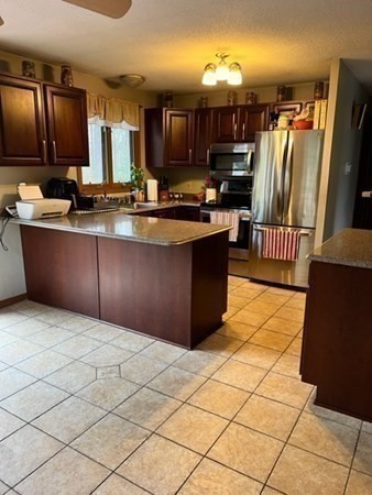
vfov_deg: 67.3
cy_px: 248
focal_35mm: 26
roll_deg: -0.3
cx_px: 186
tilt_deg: -13.0
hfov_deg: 53.1
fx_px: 372
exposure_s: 1/60
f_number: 1.5
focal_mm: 5.7
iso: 200
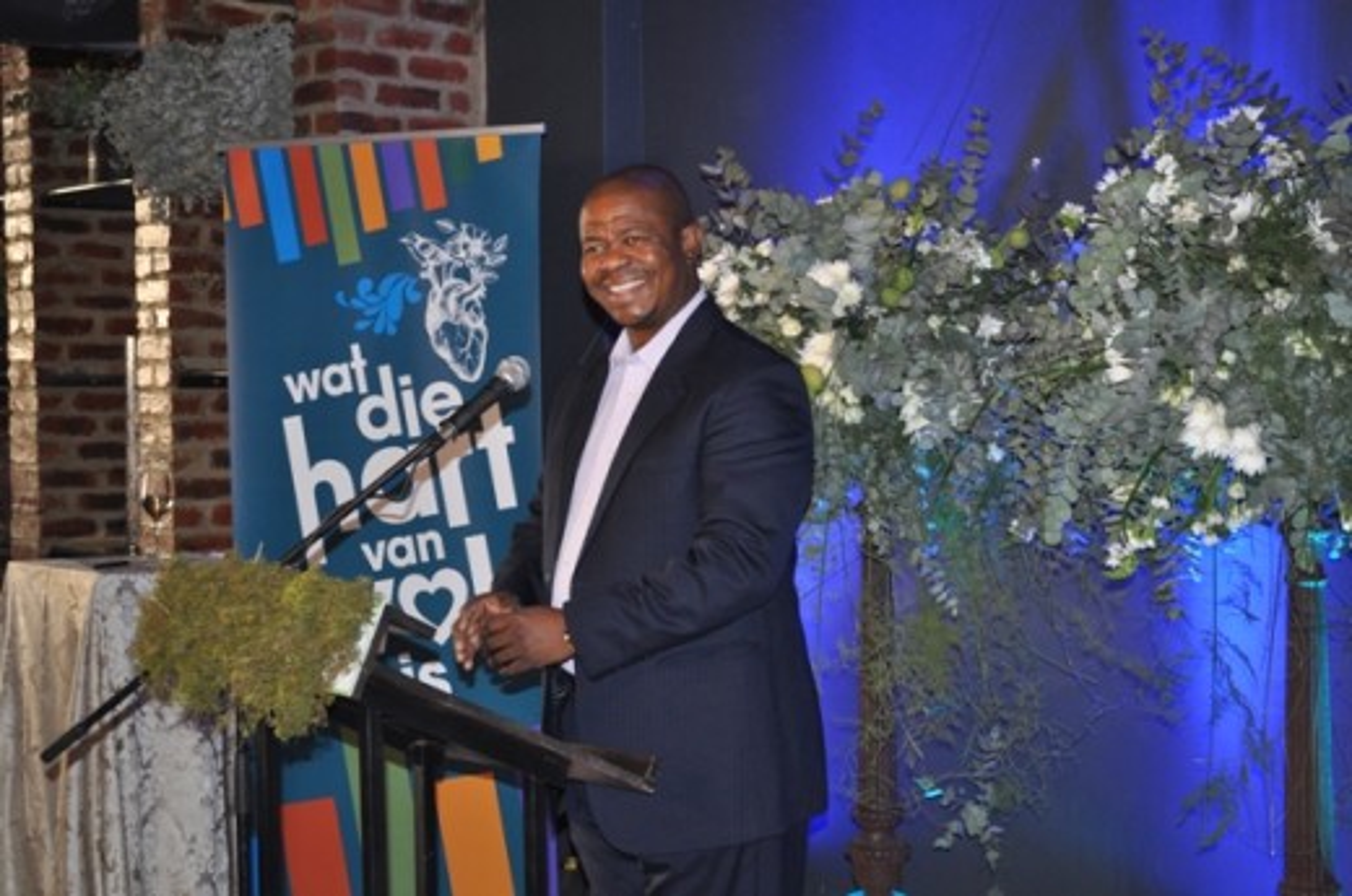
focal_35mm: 54
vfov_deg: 25.0
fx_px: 2025
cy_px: 448
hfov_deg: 36.9
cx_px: 676
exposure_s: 1/60
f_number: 5
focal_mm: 36
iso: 800
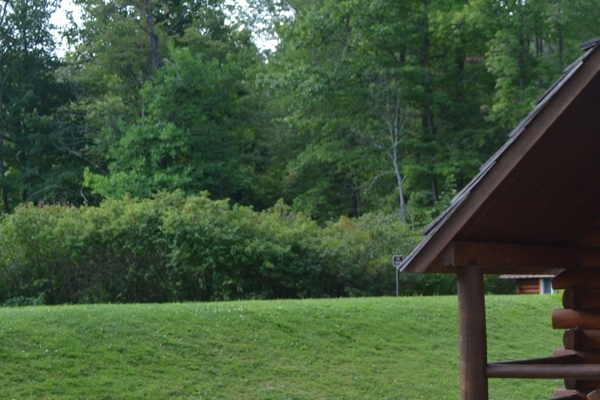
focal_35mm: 91
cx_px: 527
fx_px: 1517
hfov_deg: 21.9
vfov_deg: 14.6
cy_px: 466
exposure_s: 1/125
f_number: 5.6
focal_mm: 20
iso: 140
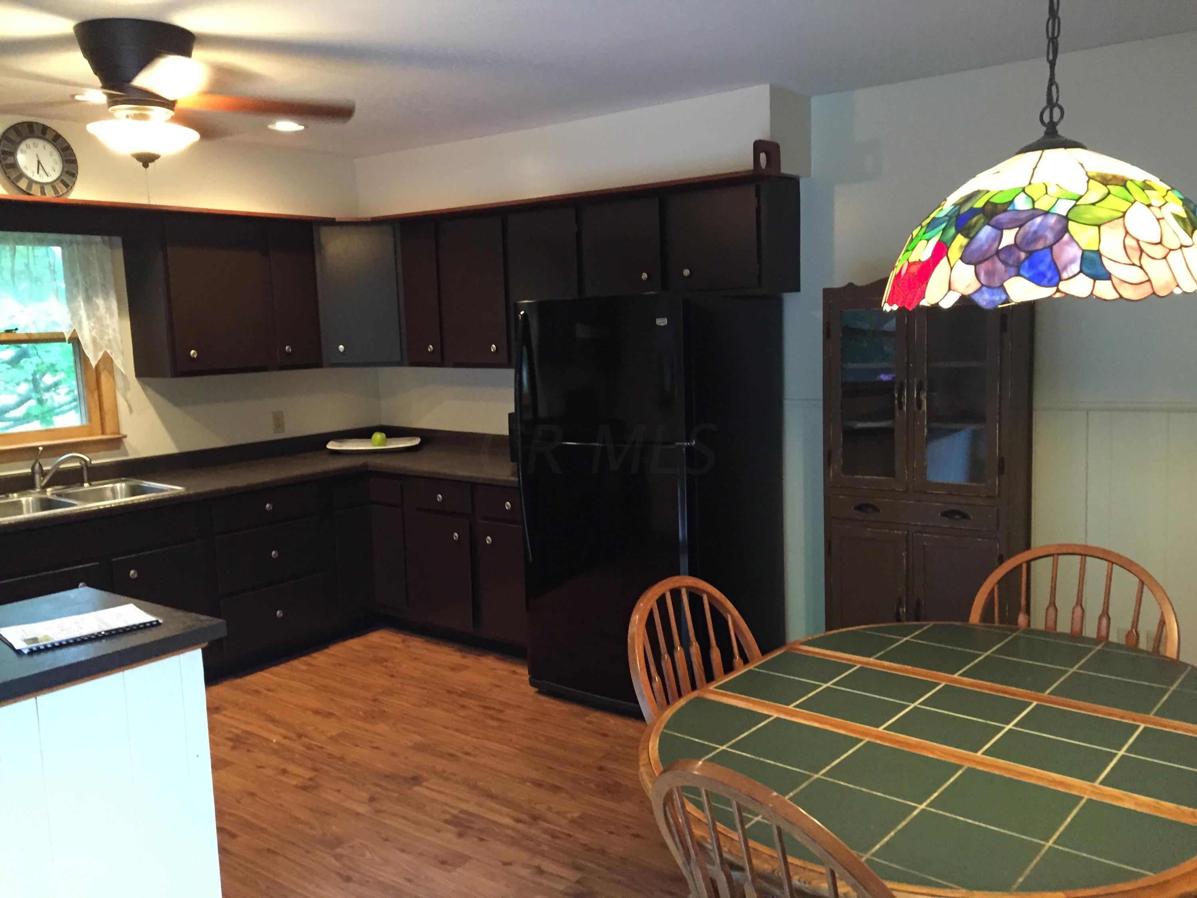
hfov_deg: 61.7
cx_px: 598
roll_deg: +1.4
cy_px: 449
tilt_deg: -7.1
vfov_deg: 48.2
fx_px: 1003
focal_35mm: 29
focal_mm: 4.15
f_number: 2.2
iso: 250
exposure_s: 1/30
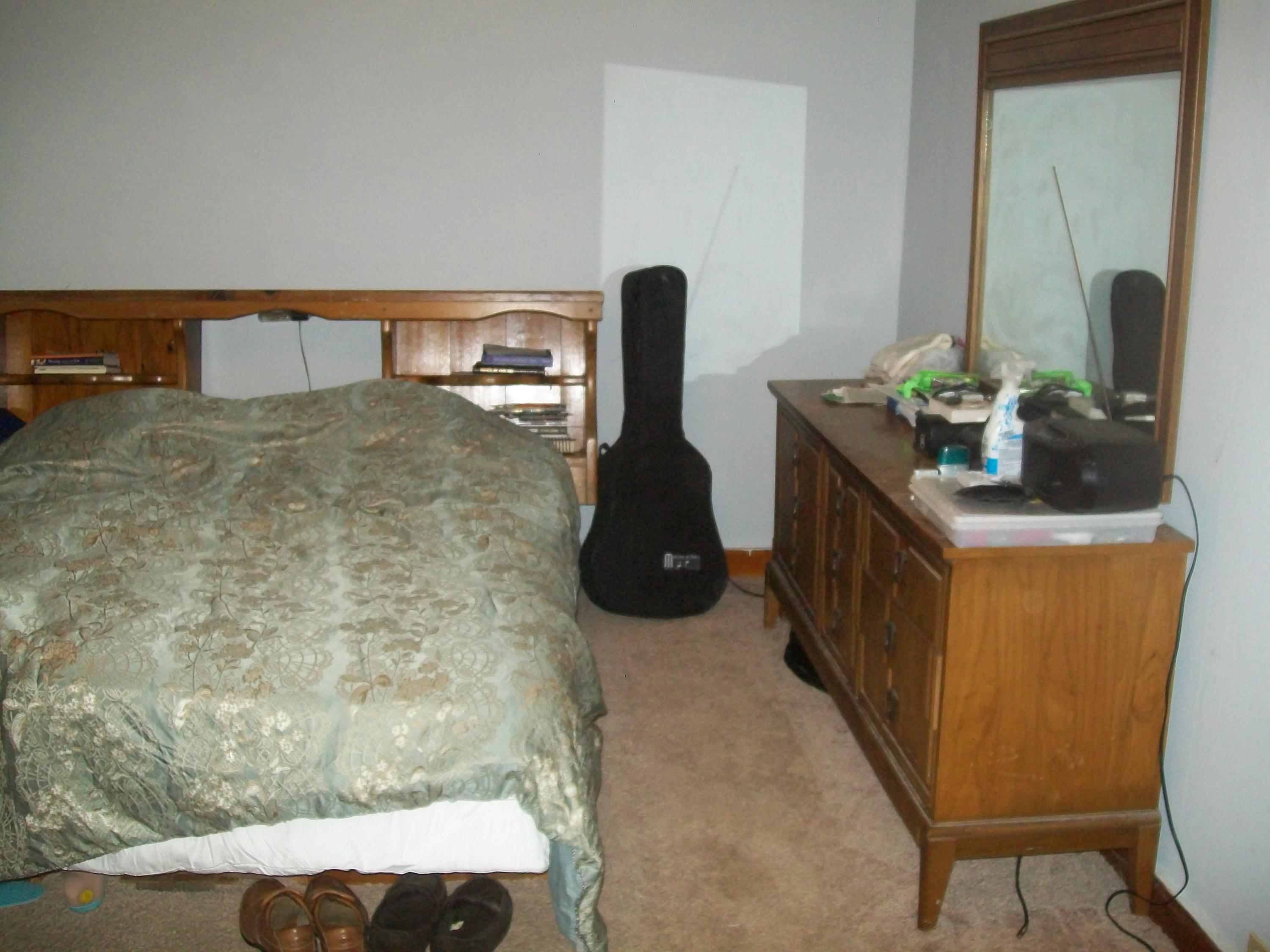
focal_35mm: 36
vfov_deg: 39.7
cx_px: 635
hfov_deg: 51.4
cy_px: 476
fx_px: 1321
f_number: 2.7
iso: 160
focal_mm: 6
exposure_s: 1/60
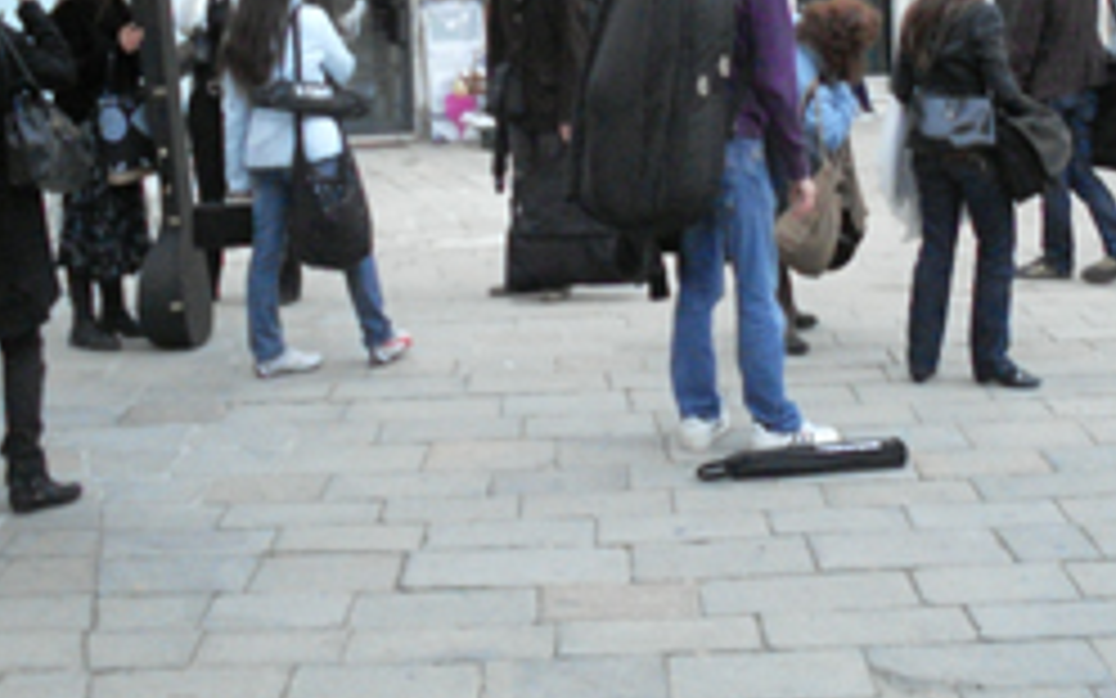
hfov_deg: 31.4
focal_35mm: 65
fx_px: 1977
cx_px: 675
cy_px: 144
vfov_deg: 19.8
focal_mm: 6.3
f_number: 2.8
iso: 400
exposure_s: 1/250
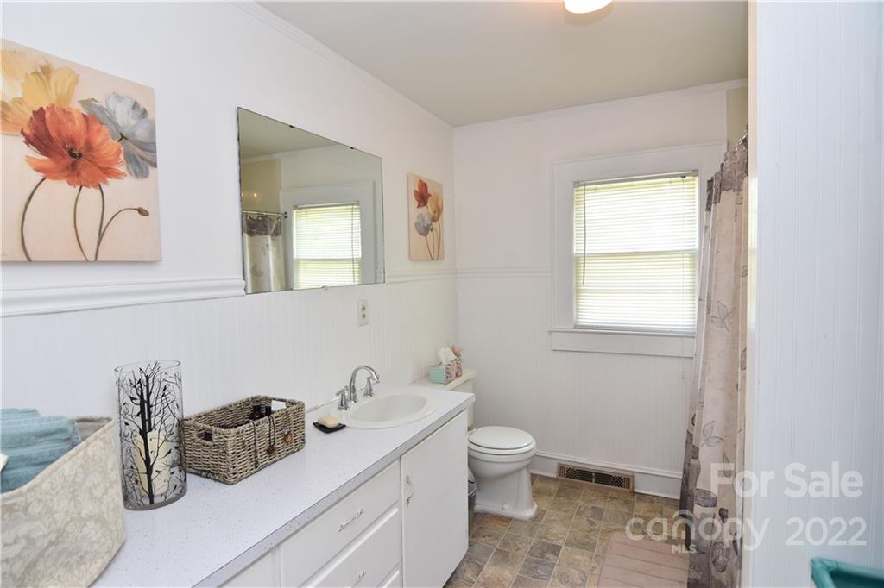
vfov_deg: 67.3
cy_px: 294
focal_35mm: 18
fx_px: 442
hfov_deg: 90.0
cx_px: 442
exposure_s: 1/60
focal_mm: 12
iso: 400
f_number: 4
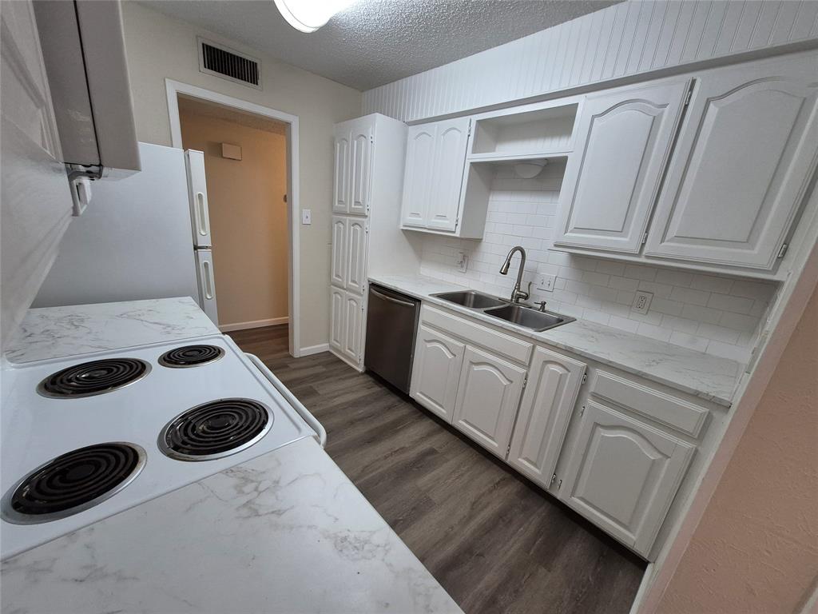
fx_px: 307
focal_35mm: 13
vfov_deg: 89.9
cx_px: 409
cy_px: 307
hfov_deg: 106.2
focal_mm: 1.74
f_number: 2.2
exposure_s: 1/60
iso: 250
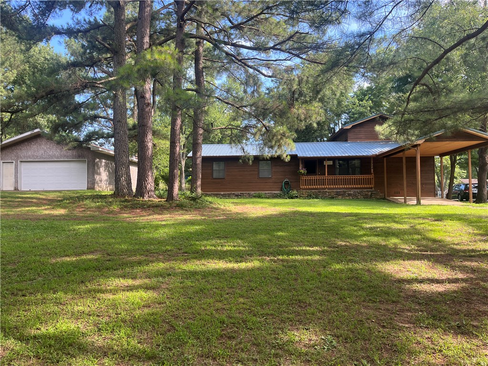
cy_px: 183
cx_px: 244
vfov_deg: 53.1
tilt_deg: +2.1
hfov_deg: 67.3
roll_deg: +0.4
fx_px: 367
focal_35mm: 26
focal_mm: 5.1
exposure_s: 1/213
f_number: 1.6
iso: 40
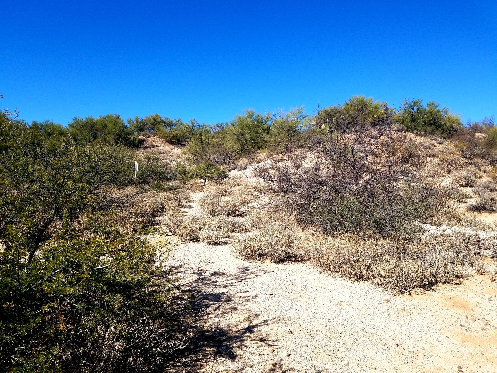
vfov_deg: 53.1
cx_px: 248
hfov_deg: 67.3
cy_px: 186
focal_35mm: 26
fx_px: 373
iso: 50
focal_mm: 4.2
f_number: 1.7
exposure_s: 1/2976
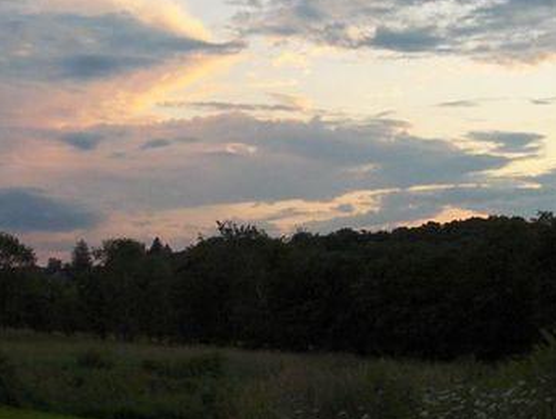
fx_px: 1223
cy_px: 197
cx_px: 203
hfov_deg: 25.5
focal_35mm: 76
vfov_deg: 19.4
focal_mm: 6.5
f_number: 3.5
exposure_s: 1/113
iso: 200
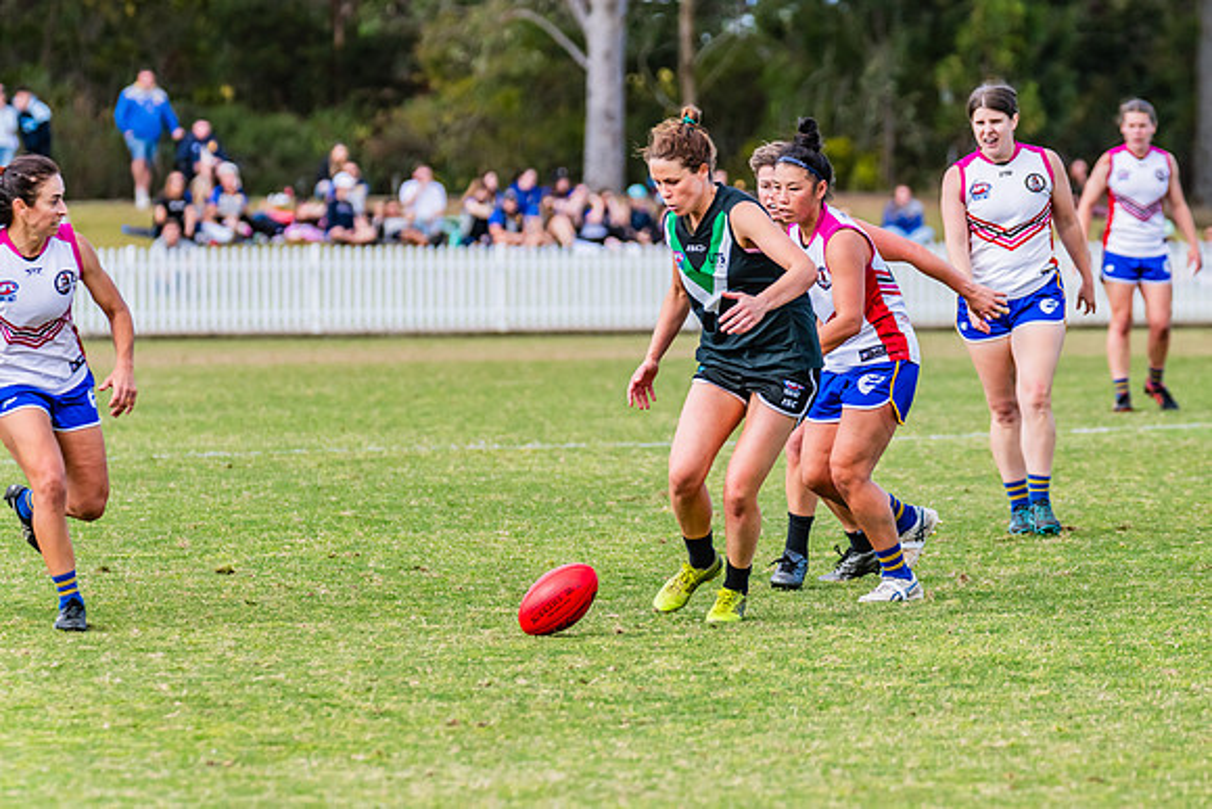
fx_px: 10459
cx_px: 737
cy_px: 332
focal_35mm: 311
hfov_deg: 6.6
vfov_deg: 4.4
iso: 800
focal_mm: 250
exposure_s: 1/1600
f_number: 5.6
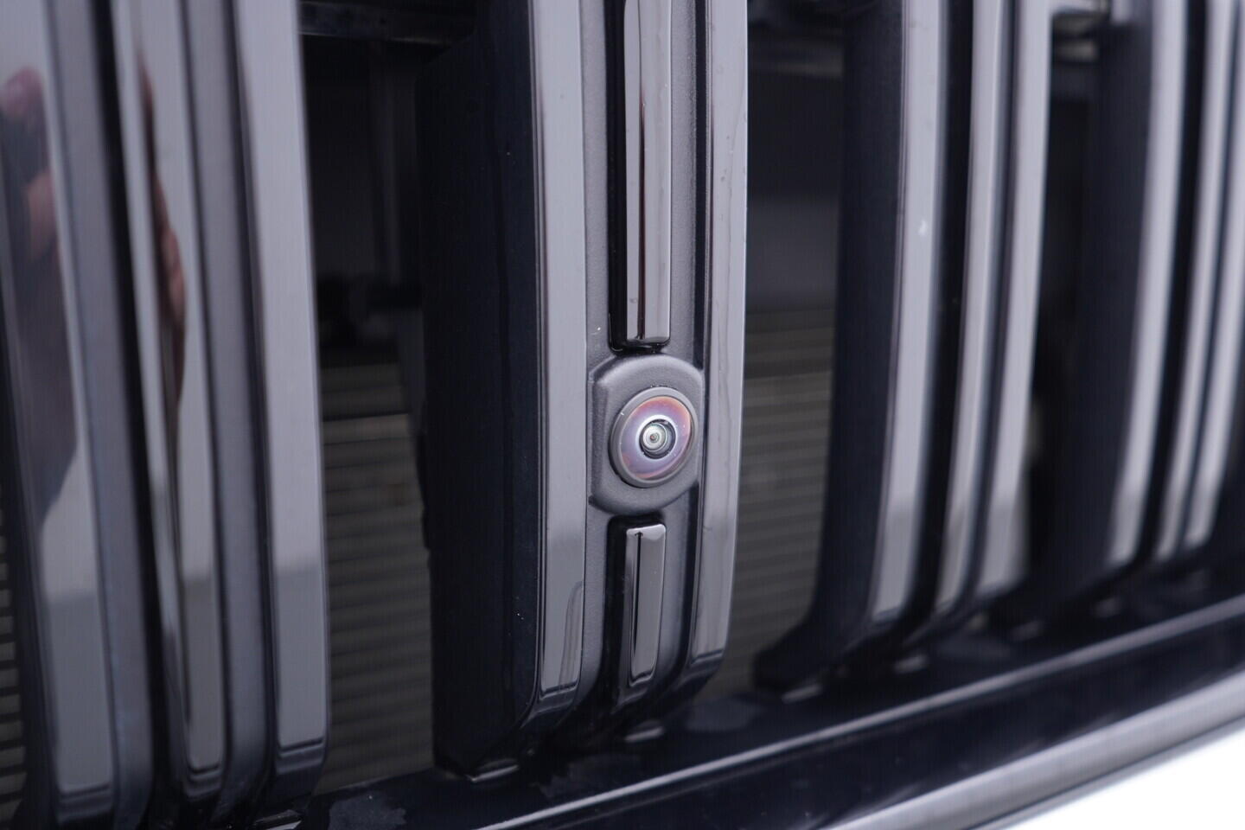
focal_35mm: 36
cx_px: 622
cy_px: 415
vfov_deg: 36.9
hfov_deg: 53.1
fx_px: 1245
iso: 250
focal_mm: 24
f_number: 2.8
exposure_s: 1/40
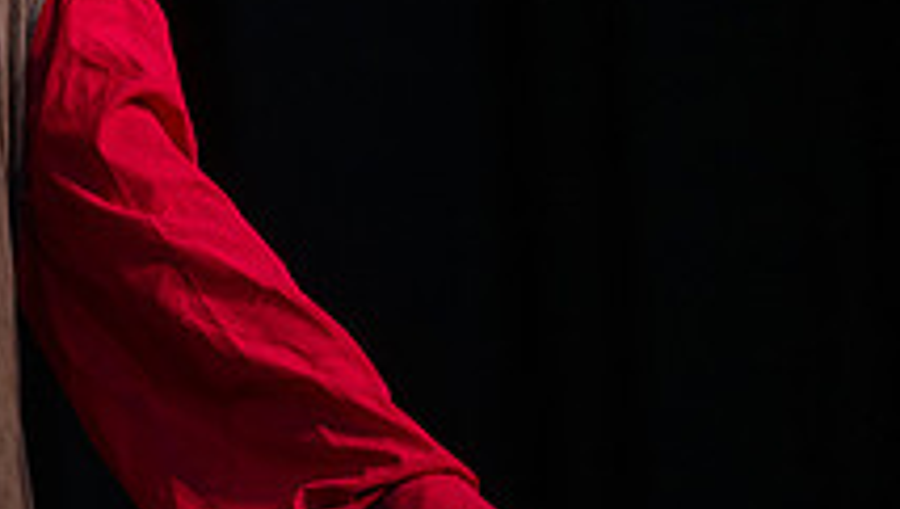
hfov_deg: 3.0
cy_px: 12
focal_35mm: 710
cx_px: -58
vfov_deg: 1.7
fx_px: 16965
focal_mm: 200
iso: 360
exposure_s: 1/320
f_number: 2.8
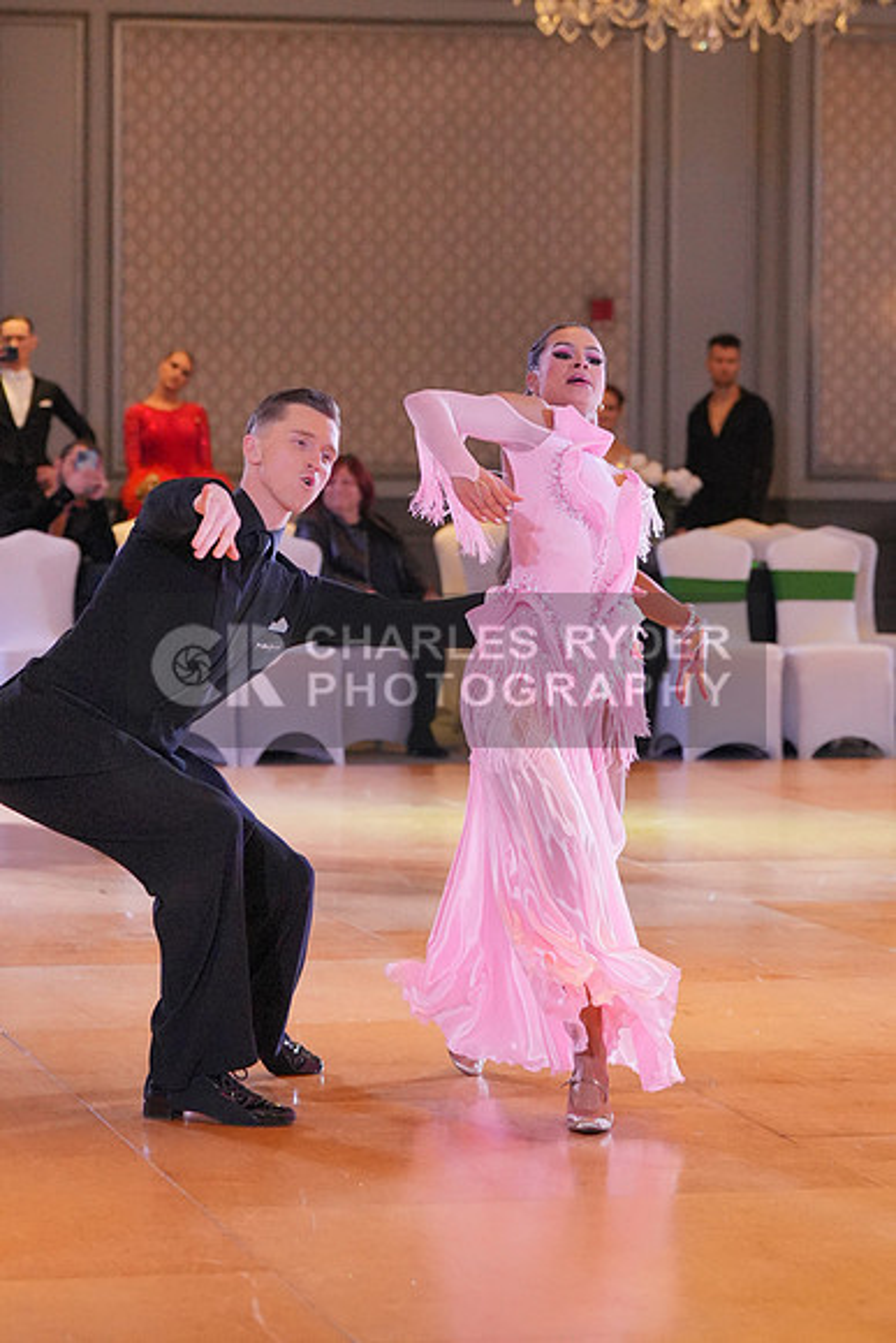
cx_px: 448
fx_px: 4514
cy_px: 672
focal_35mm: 121
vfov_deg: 16.9
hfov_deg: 11.3
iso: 6400
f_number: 3.5
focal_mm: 81
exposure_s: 1/500
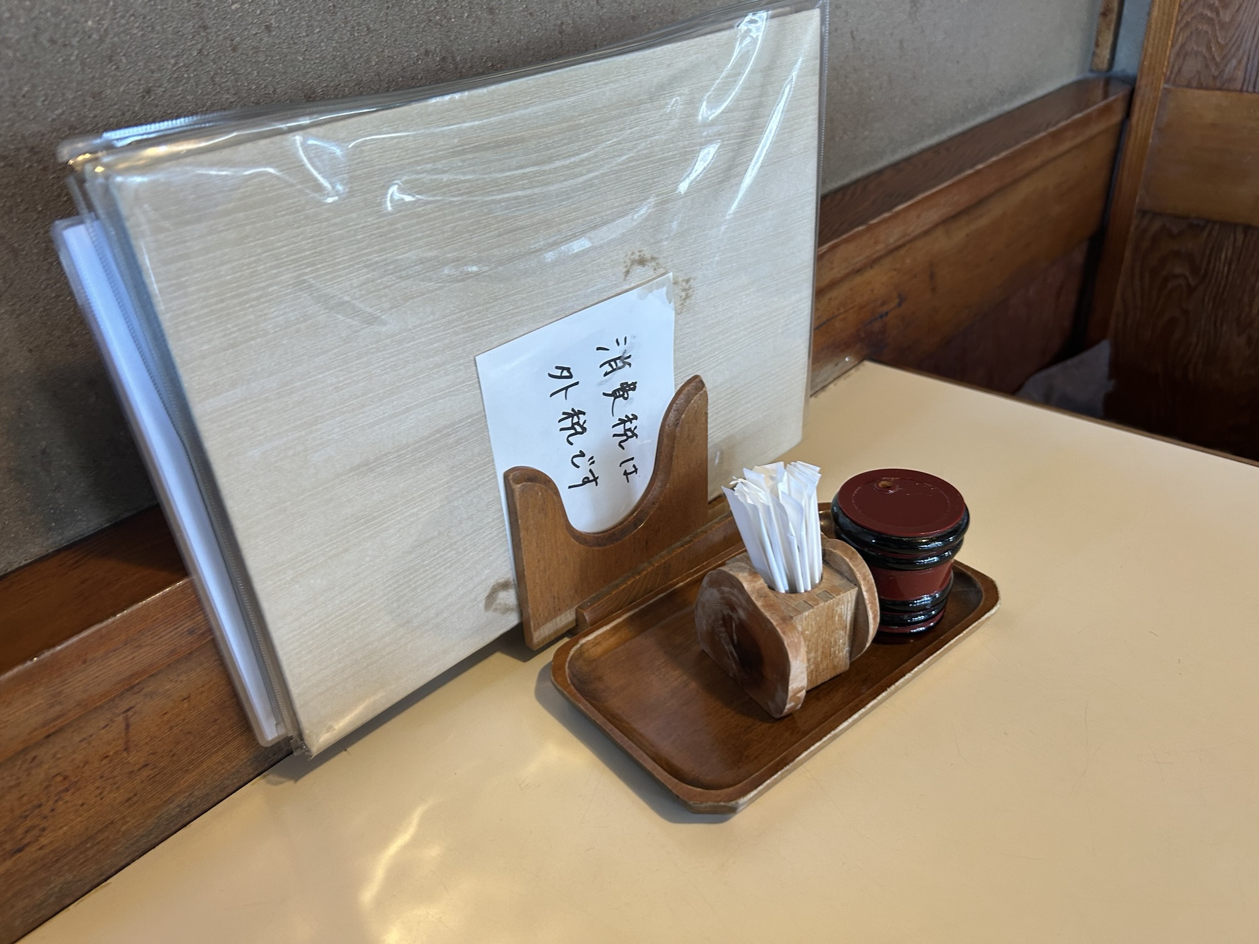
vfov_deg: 53.1
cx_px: 630
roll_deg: +5.3
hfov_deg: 67.3
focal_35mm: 26
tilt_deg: -31.8
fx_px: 946
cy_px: 472
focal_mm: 5.7
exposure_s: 1/50
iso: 100
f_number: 1.5
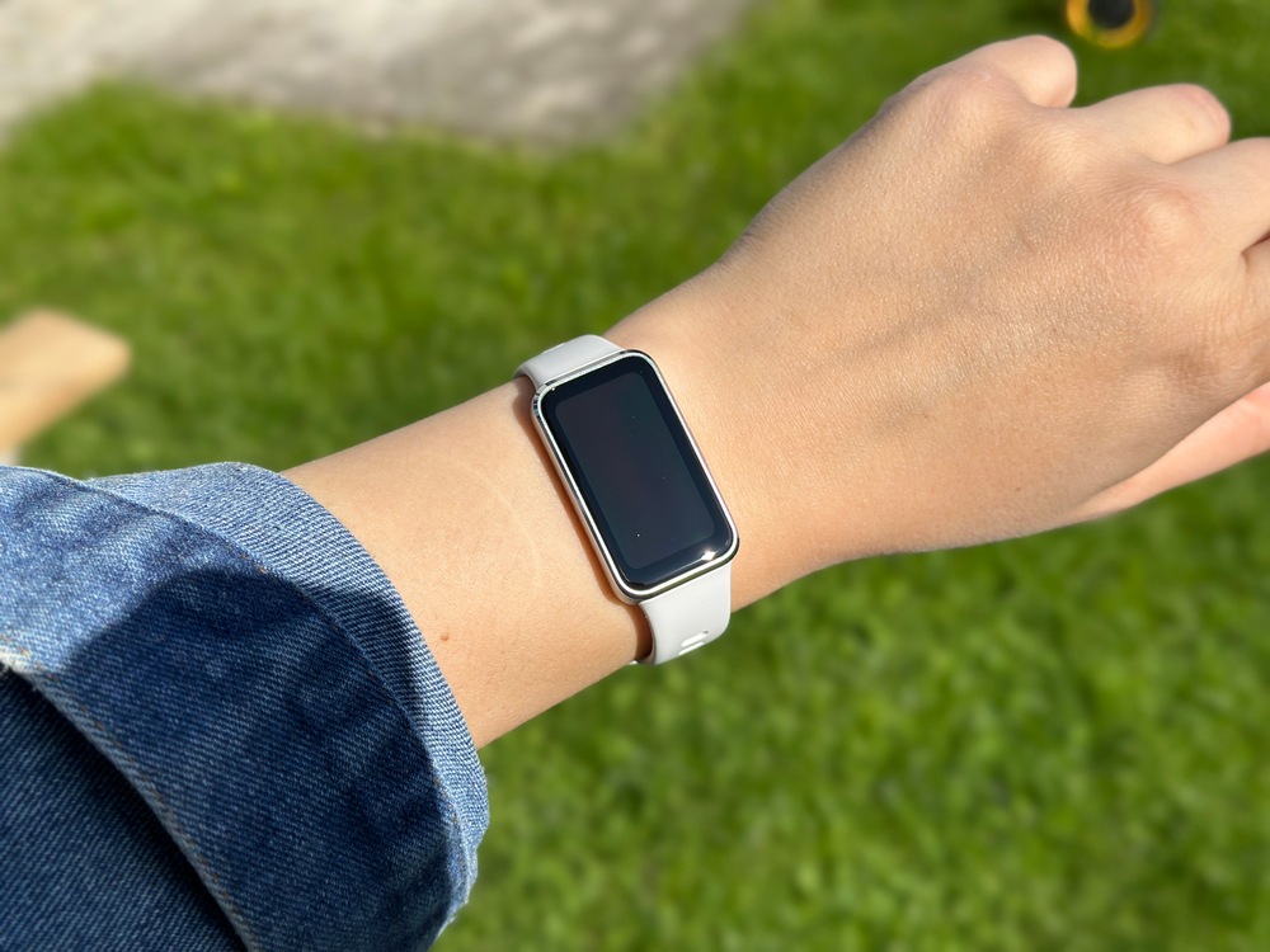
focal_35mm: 48
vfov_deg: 30.3
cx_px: 635
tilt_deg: -35.9
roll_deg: +8.2
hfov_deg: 39.7
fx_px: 1761
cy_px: 476
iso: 80
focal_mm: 6.86
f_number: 1.78
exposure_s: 1/7092
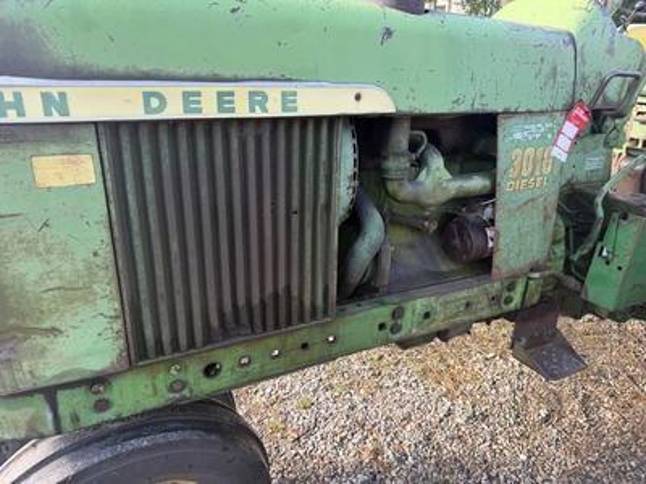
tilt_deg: -21.4
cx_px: 323
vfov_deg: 56.8
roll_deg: -2.0
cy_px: 242
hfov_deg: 71.6
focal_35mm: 24
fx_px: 448
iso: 64
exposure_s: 1/208
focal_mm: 6.76
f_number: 1.78
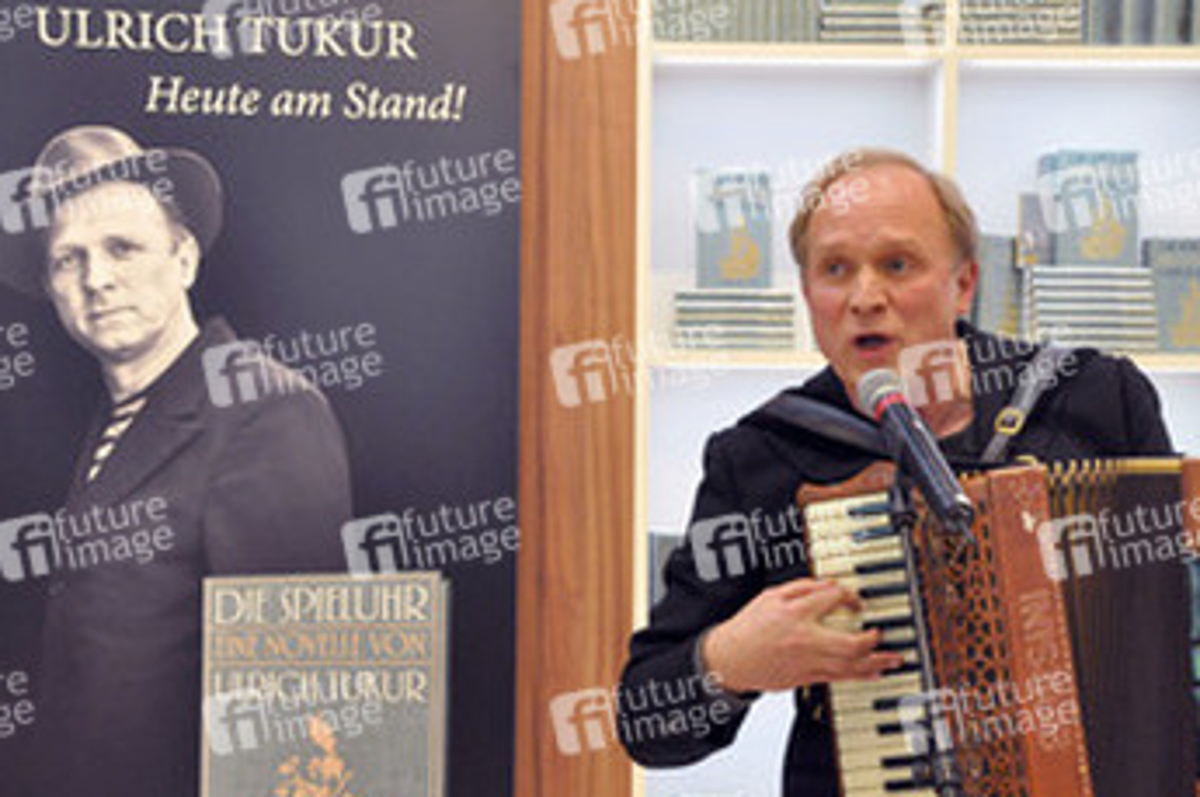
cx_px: 687
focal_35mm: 69
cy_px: 452
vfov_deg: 19.8
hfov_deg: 29.4
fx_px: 2285
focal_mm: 35
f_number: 5
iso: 2000
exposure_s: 1/100
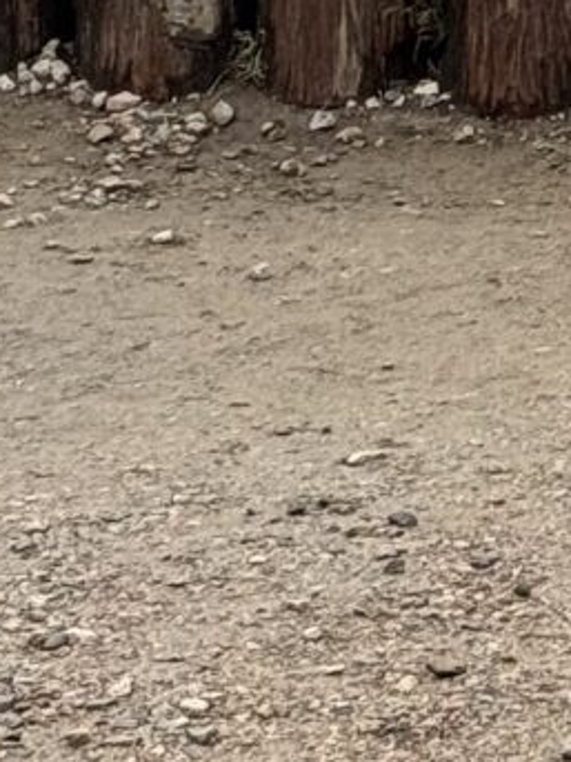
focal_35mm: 269
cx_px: 1393
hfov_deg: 5.3
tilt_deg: +2.6
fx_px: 5920
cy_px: -1335
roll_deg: -1.5
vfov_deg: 6.8
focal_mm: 6.76
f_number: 1.78
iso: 64
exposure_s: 1/794
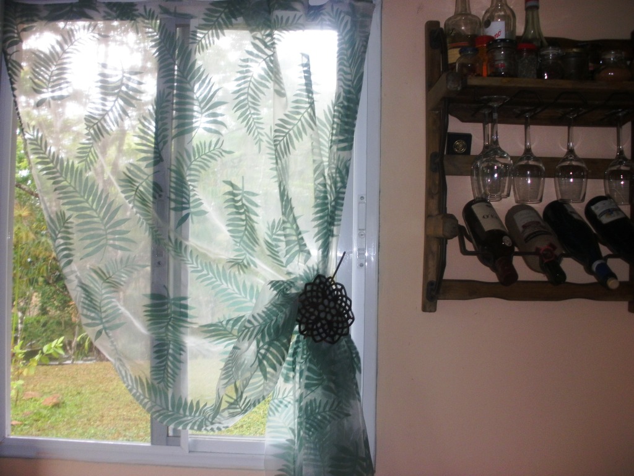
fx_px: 659
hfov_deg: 51.4
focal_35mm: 36
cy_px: 238
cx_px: 317
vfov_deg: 39.7
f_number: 3.5
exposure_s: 1/30
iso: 160
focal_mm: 6.3
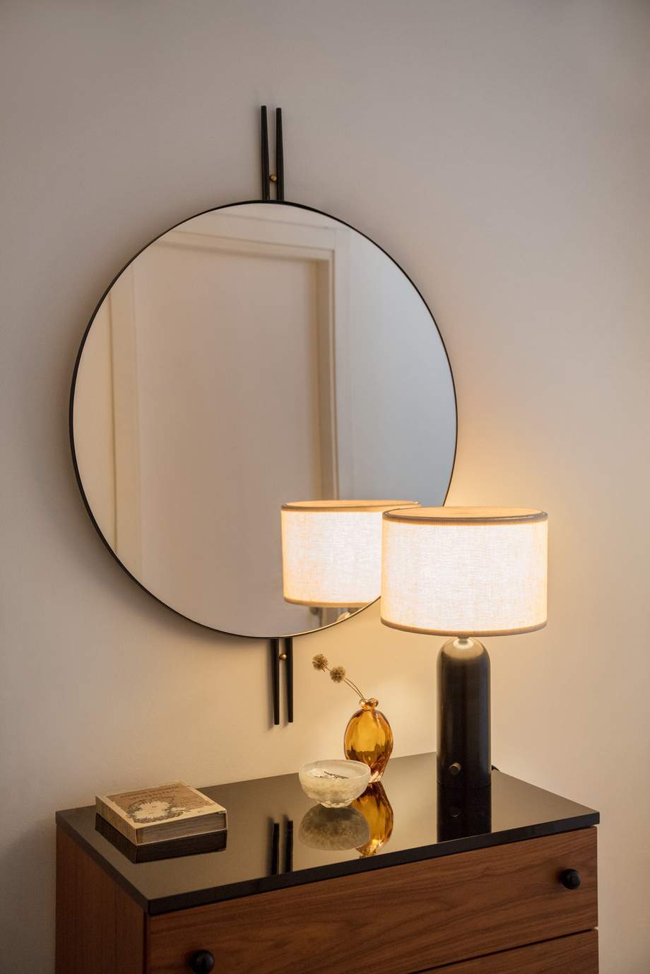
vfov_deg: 41.1
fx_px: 1299
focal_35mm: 48
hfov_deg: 28.1
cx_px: 325
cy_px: 487
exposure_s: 1/100
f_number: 4
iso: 1600
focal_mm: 48
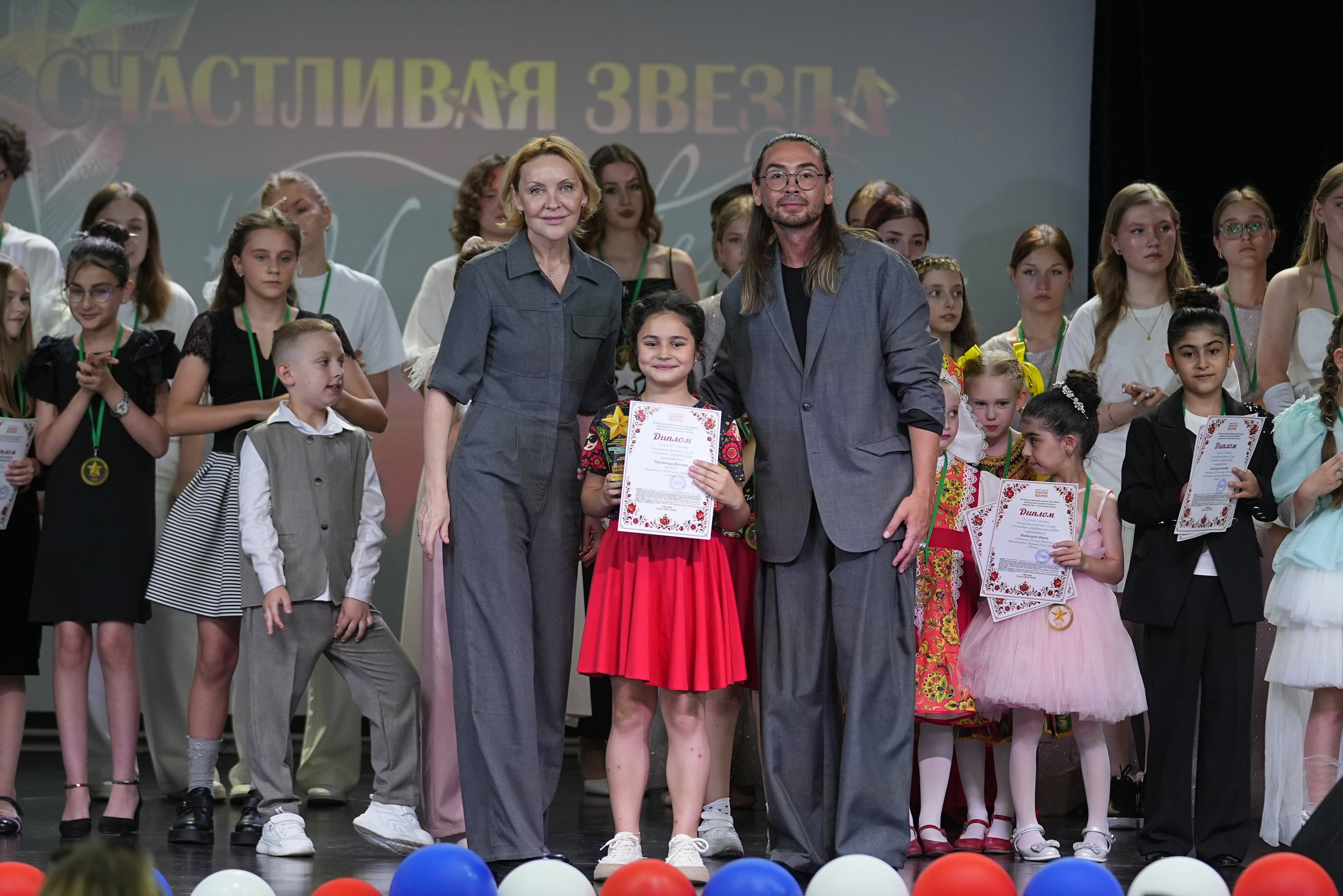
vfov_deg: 7.3
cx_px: 672
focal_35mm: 187
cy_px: 448
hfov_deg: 11.0
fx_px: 6976
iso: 1000
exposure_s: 1/250
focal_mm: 125
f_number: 2.8
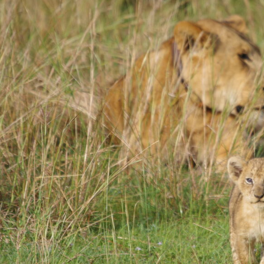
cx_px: 225
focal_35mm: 930
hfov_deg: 1.9
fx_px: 8024
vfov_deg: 1.9
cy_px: 149
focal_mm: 400
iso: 200
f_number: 5.6
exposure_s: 1/400
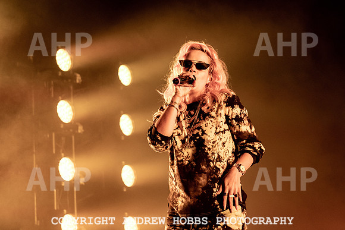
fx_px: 798
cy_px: 93
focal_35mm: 83
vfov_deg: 16.4
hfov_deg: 24.4
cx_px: 205
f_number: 4
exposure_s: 1/640
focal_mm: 70
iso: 2500
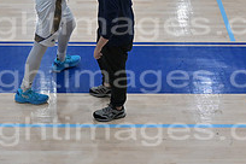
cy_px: 0
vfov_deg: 9.6
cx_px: 43
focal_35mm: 142
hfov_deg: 14.4
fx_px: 970
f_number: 4
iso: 2500
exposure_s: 1/400
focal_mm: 50
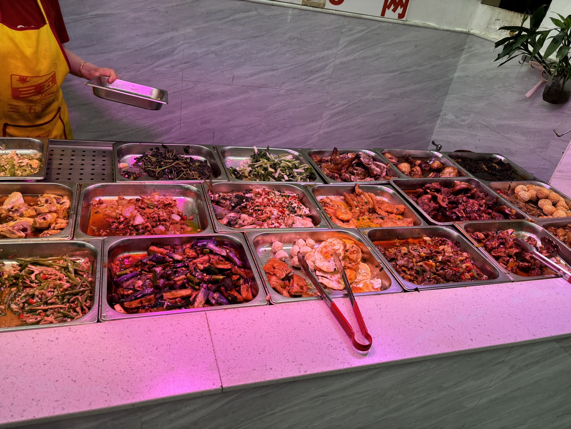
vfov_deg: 53.1
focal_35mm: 26
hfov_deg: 67.3
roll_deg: -7.8
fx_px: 429
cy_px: 214
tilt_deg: -30.8
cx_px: 286
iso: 40
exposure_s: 1/100
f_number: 1.6
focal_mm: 5.96
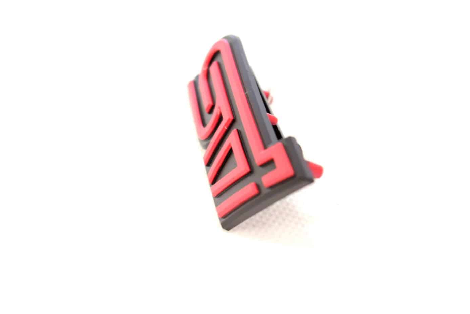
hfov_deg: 23.0
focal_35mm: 89
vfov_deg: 15.5
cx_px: 227
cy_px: 158
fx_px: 1157
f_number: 5.6
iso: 400
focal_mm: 55
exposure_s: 1/100
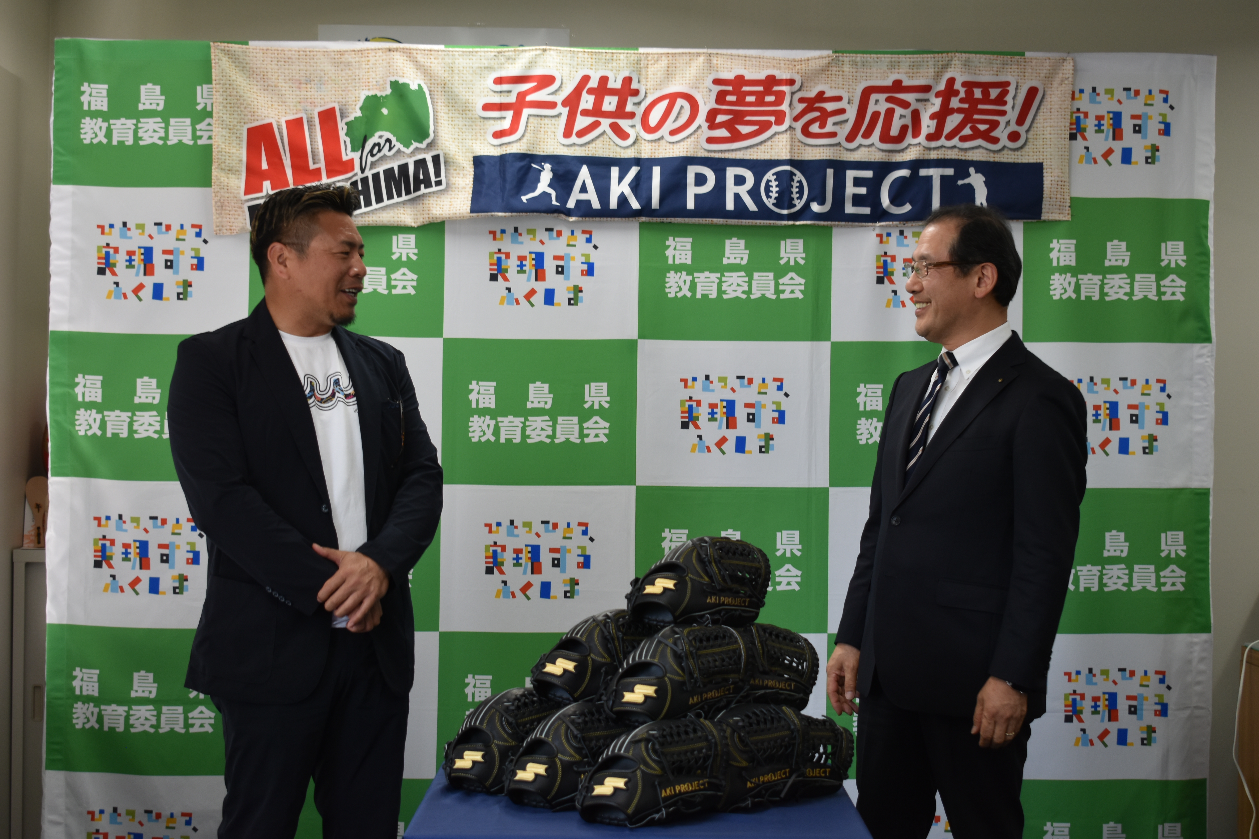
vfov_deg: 22.6
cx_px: 630
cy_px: 420
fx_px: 2098
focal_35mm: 60
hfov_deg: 33.4
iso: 400
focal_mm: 40
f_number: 5
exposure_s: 1/80
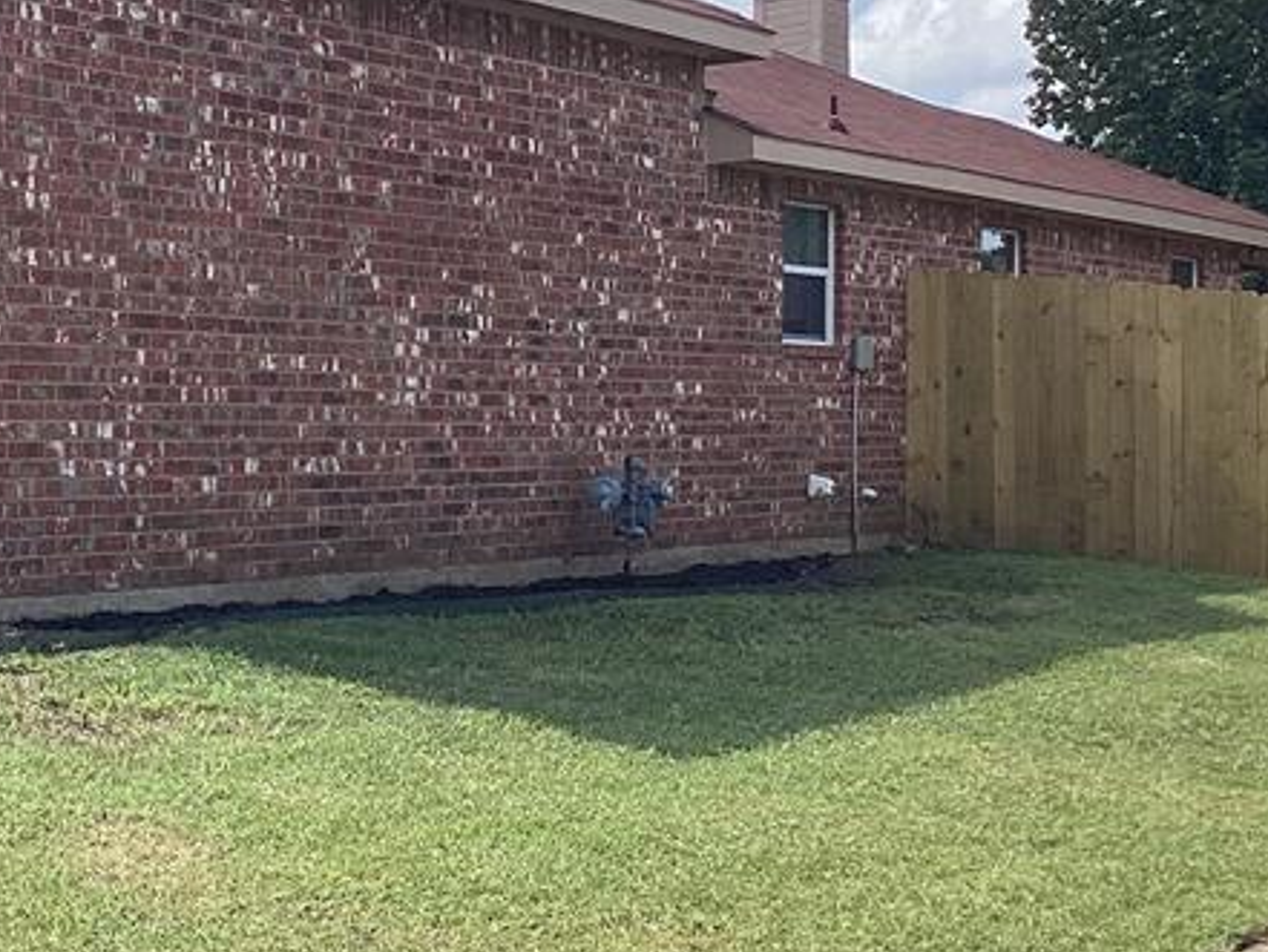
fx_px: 2638
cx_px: -92
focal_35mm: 72
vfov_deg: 20.4
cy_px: 549
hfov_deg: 25.3
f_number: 2.4
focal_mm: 3.3
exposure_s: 1/970
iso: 25
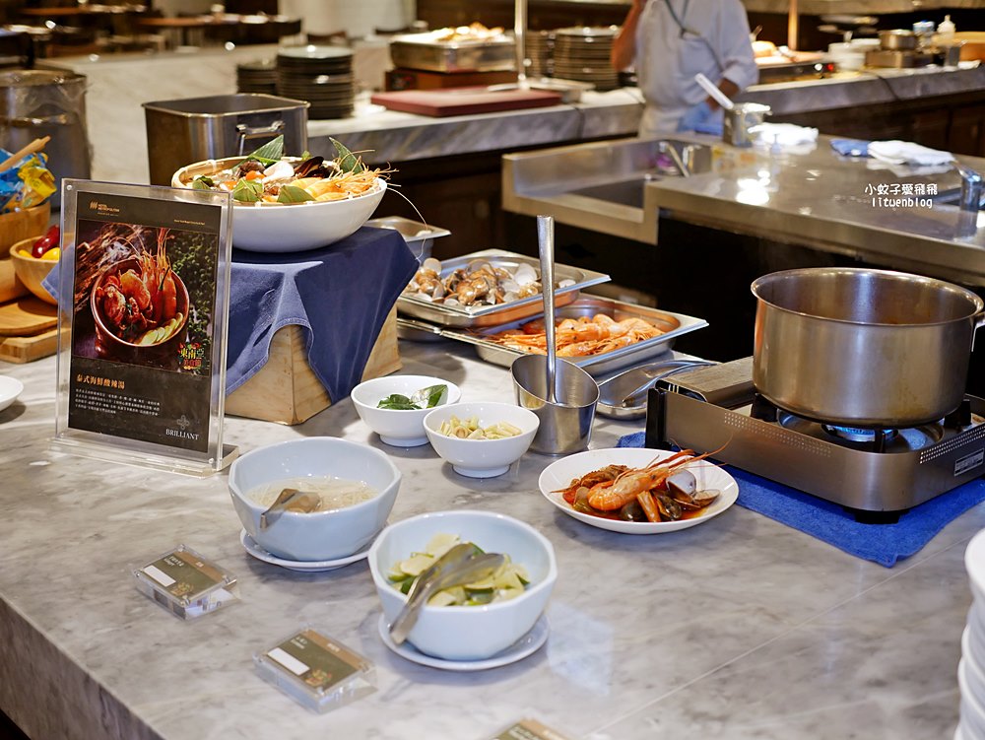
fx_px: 1423
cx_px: 492
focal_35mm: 50
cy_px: 370
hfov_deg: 38.2
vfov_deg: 29.1
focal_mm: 25
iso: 400
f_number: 1.8
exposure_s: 1/60
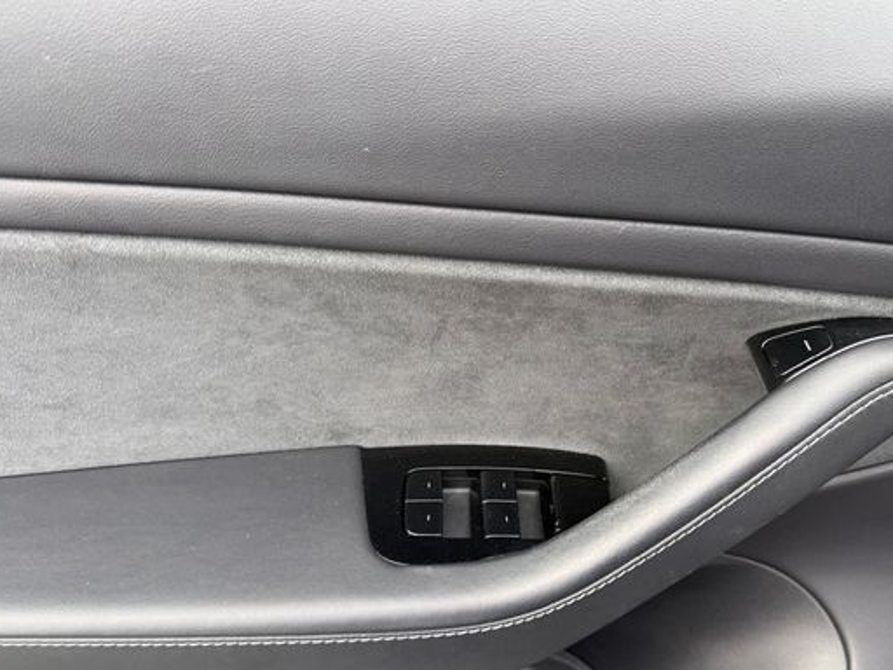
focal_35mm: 30
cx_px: 508
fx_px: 774
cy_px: 375
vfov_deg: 46.7
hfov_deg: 59.7
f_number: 1.78
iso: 80
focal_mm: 6.76
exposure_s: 1/166
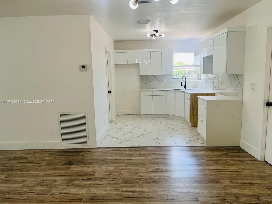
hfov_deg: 67.3
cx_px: 136
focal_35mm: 26
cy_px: 102
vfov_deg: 53.1
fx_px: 204
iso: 40
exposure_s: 1/176
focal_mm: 5.1
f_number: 1.6
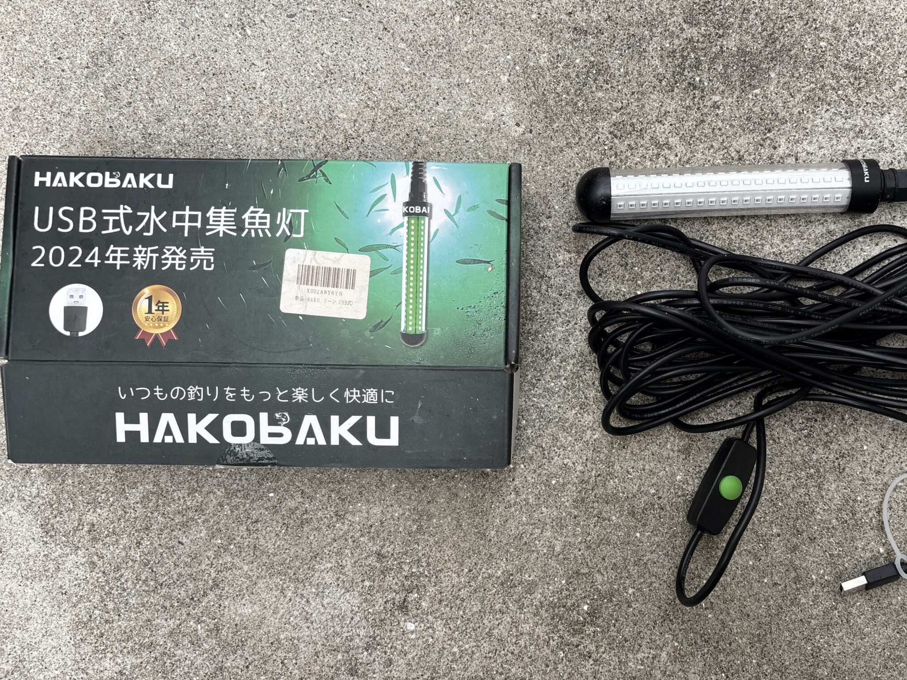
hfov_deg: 55.0
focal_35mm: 33
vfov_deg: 42.9
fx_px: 865
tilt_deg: -86.2
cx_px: 535
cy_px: 358
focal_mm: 5.96
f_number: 1.6
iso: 50
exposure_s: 1/284
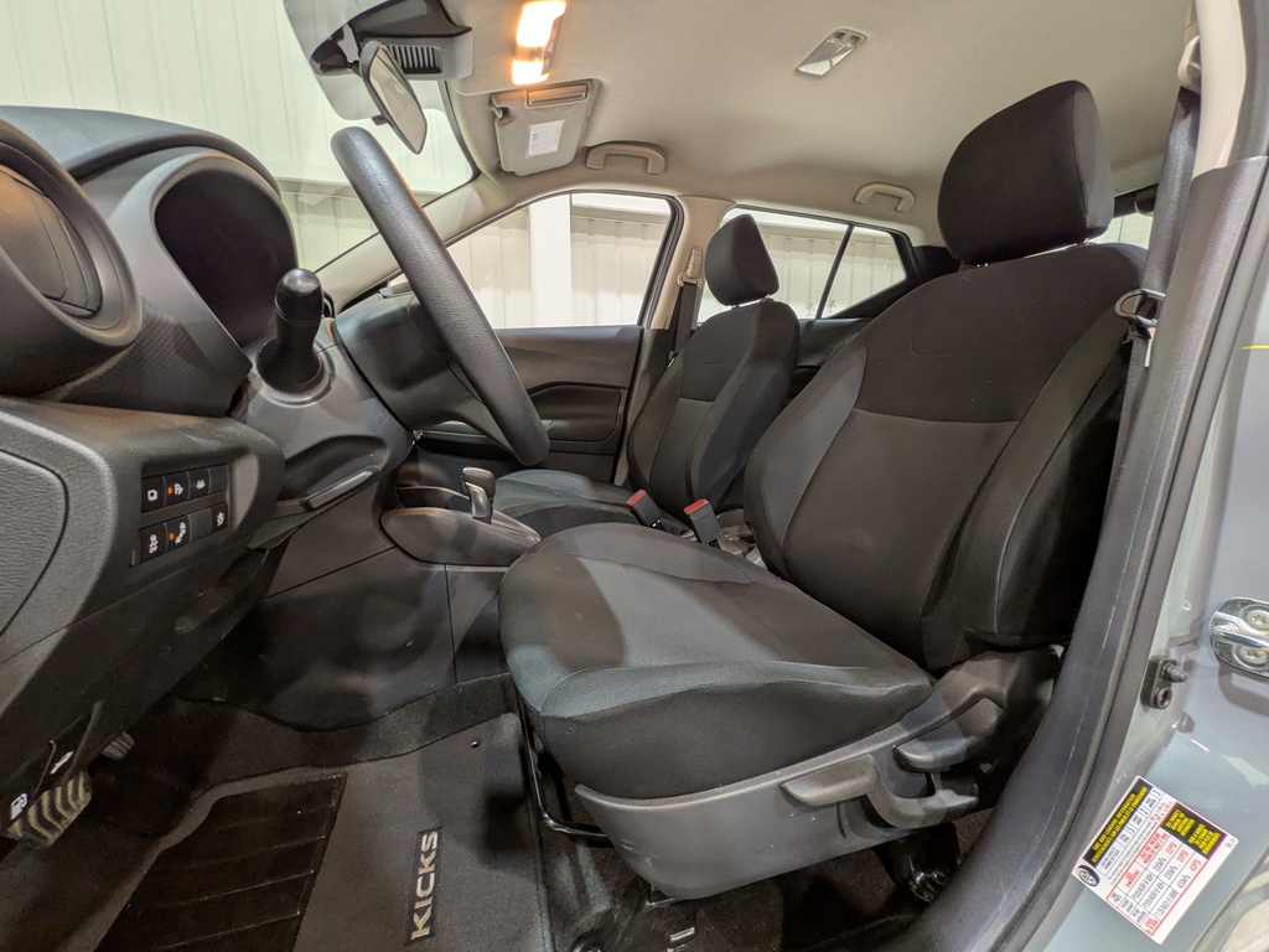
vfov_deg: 85.7
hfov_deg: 102.1
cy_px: 476
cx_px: 634
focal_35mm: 14
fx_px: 513
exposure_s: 1/30
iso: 68
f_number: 2.2
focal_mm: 1.83
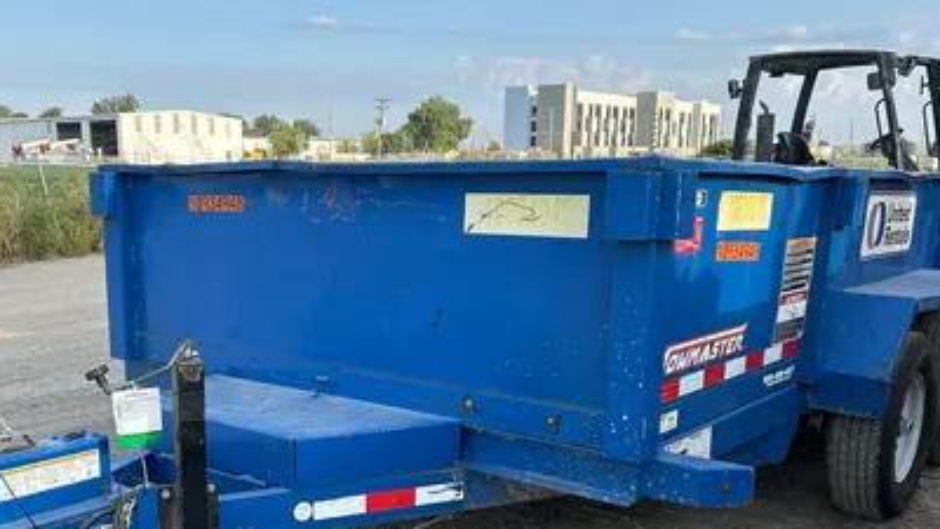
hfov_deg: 51.4
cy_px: 391
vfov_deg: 30.0
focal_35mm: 39
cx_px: 400
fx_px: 972
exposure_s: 1/1079
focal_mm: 5.7
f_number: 1.5
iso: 50
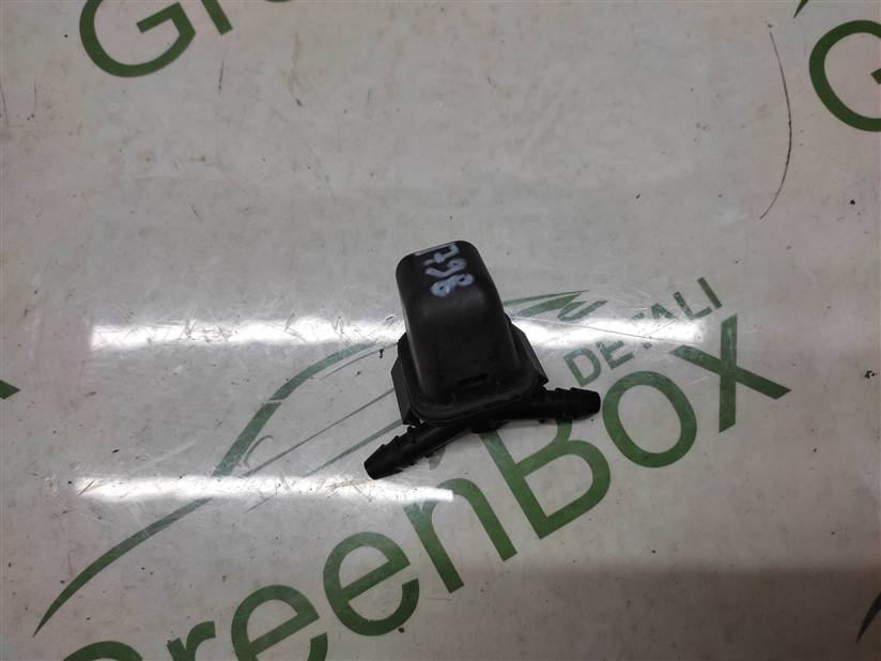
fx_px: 662
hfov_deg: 67.3
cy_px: 330
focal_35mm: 26
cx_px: 440
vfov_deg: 53.1
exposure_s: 1/100
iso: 144
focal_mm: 4.74
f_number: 1.79
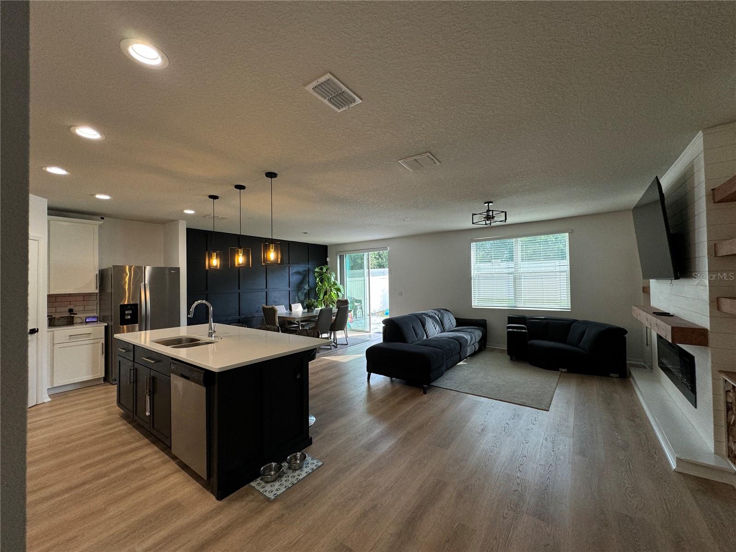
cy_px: 276
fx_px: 298
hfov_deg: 102.1
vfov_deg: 85.7
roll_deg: +0.5
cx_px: 368
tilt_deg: +0.7
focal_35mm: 14
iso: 100
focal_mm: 2.22
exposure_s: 1/120
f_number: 2.2
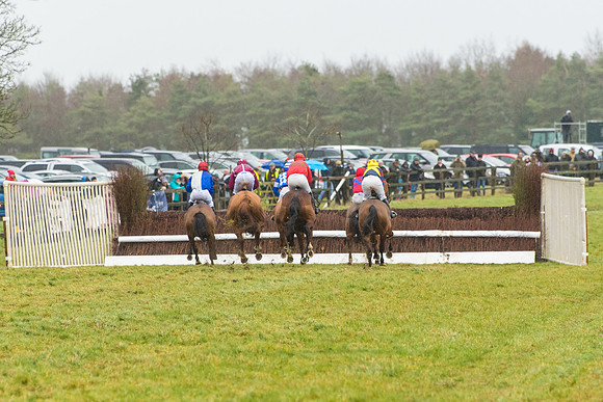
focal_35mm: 331
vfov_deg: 4.2
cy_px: 201
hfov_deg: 6.2
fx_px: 5538
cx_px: 298
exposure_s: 1/1000
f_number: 4
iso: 1000
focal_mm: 200
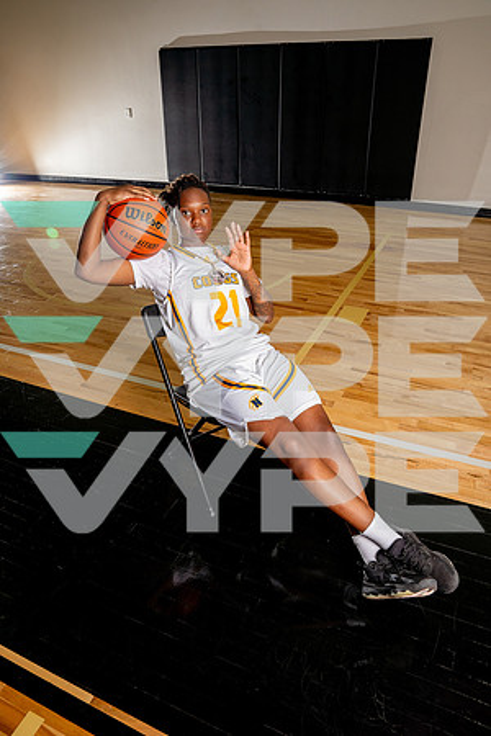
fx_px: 491
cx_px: 246
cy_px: 368
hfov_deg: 53.1
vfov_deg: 73.7
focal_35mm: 24
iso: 640
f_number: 8
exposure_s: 1/200
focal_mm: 24
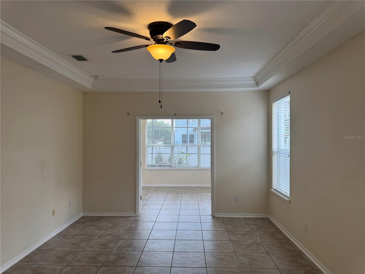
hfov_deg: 71.6
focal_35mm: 24
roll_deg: -1.3
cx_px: 182
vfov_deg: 56.8
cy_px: 137
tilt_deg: -0.2
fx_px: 253
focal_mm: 6.76
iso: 50
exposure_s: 1/120
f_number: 1.78
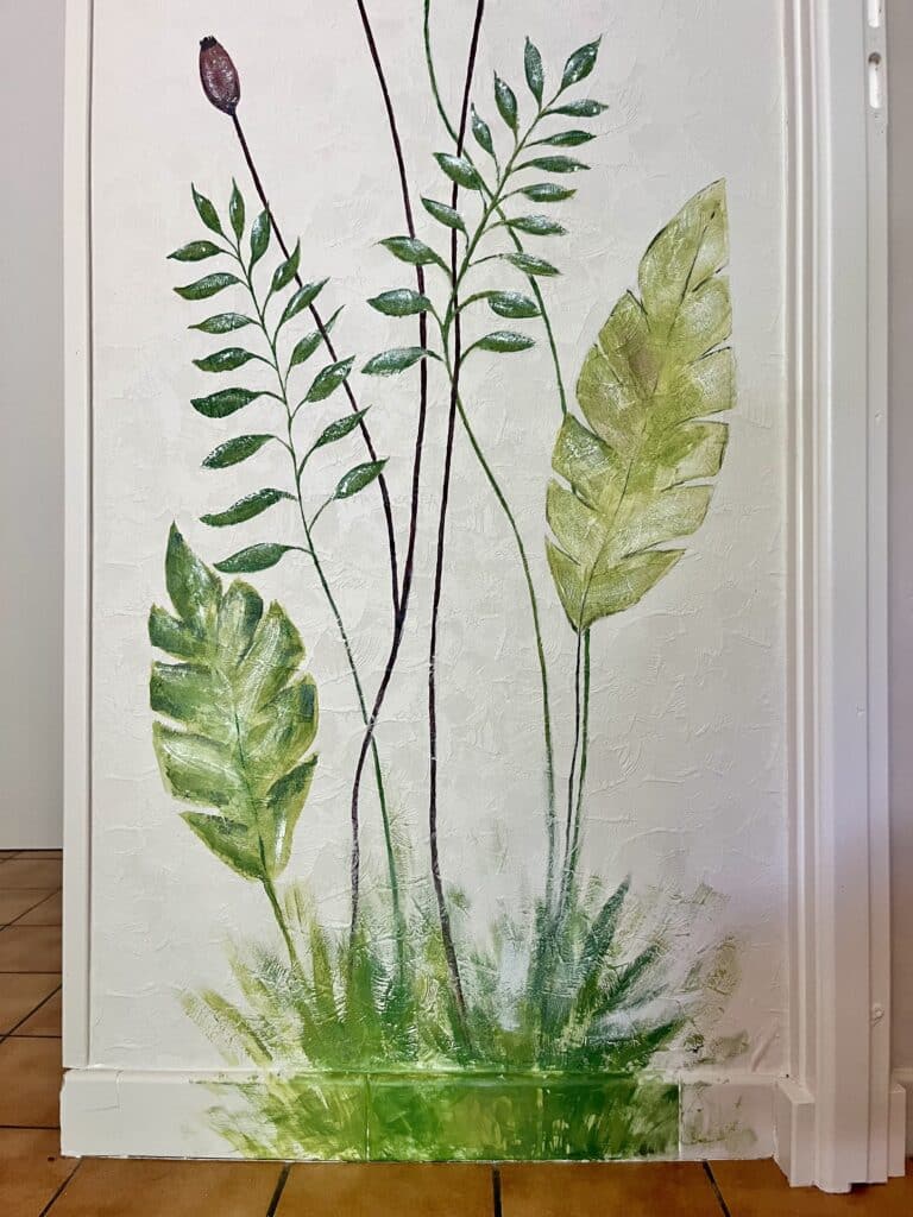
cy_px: 608
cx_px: 456
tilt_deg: -1.0
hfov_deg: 53.1
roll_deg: +0.6
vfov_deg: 67.3
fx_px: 914
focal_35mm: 26
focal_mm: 5.1
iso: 125
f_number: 1.6
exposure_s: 1/89
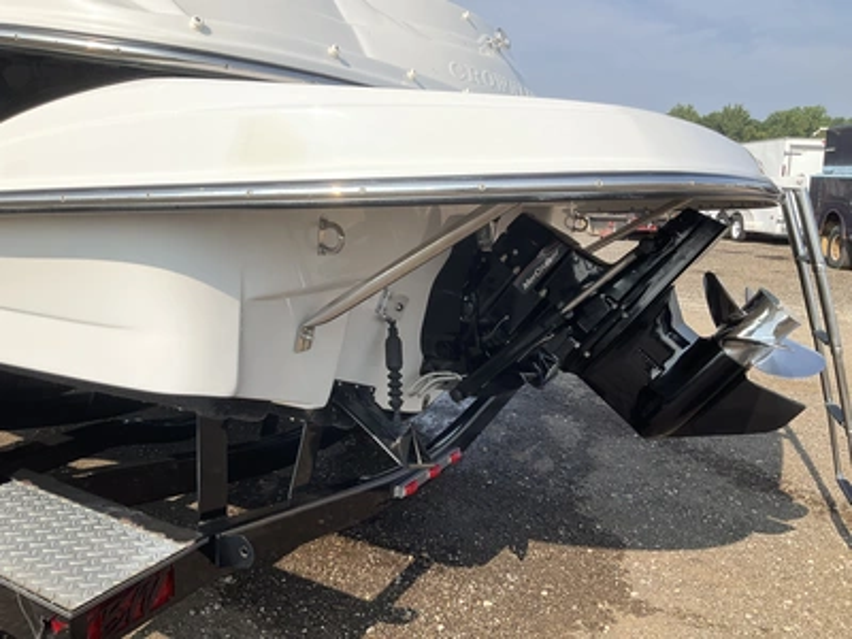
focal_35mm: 29
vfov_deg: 48.2
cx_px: 426
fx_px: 714
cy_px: 320
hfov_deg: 61.7
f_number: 1.8
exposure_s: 1/1626
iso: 25
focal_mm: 3
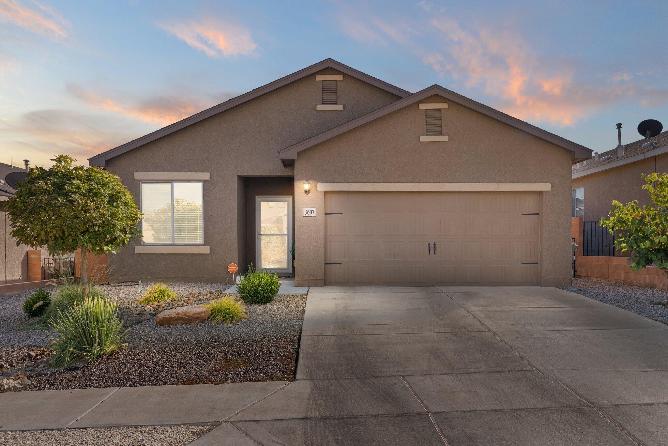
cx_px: 334
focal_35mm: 32
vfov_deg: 41.1
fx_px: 594
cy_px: 223
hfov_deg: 58.7
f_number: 9
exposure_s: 1/100
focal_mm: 32
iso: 250
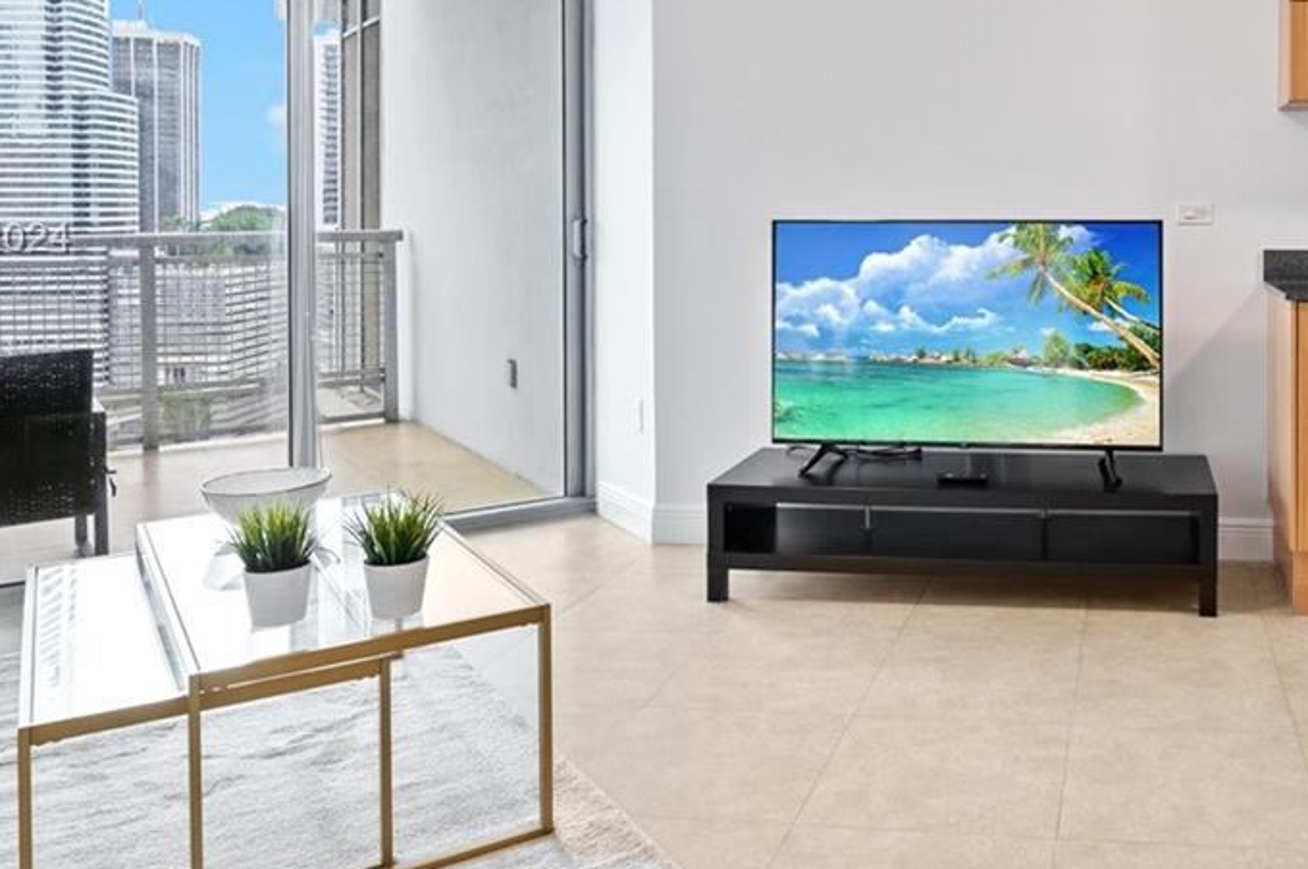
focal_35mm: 33
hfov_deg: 54.4
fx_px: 1198
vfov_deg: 39.0
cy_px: 242
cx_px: 996
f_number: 8
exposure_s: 1/4
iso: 200
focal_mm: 14
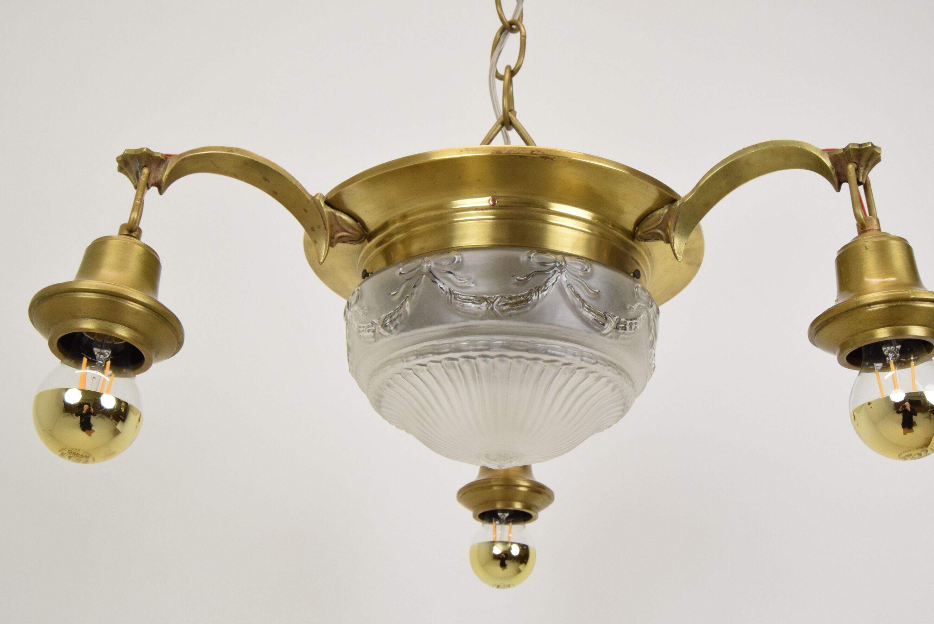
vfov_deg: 30.6
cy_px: 338
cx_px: 507
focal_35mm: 44
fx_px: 1142
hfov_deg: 44.4
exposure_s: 1/100
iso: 1600
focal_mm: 26
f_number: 11
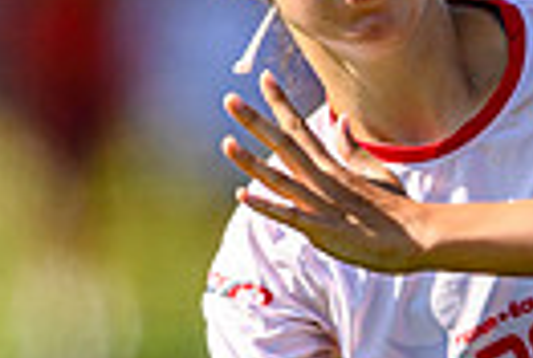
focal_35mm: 2278
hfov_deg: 0.9
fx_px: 33804
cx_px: 396
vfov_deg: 0.6
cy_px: 80
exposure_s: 1/1600
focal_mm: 400
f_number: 3.2
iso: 100
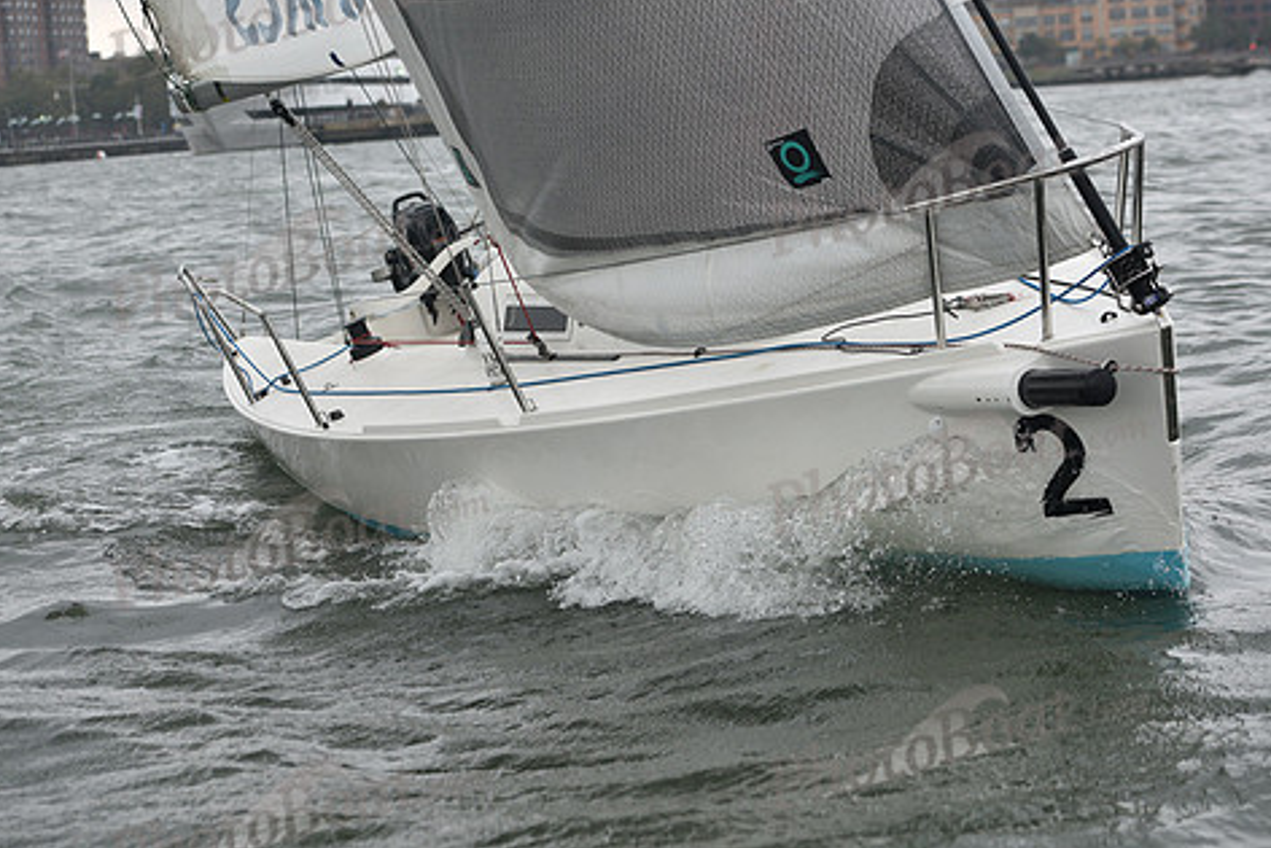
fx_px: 3037
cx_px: 630
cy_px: 365
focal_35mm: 86
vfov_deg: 15.9
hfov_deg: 23.6
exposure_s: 1/800
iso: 320
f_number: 4
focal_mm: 70
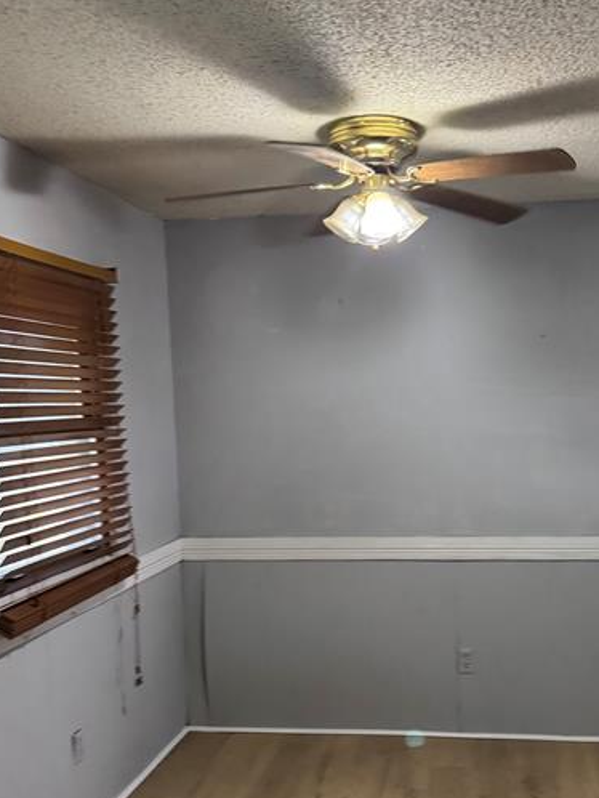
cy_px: 476
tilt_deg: -7.2
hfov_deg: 38.2
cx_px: 402
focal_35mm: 37
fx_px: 853
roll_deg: +1.0
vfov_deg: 49.8
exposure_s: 1/60
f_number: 1.78
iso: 640
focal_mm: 6.76
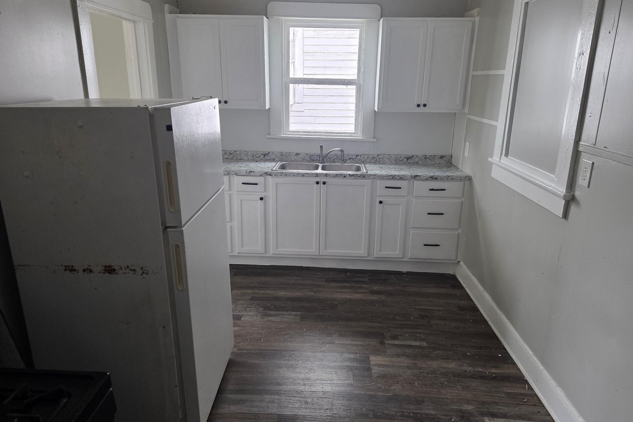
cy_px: 200
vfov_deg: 51.2
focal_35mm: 25
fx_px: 439
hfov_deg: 71.5
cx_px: 319
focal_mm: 6.3
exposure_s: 1/120
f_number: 1.7
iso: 320
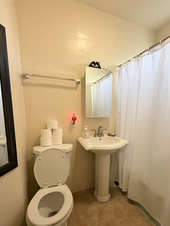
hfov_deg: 74.2
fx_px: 111
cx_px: 99
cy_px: 126
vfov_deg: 90.6
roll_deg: -1.0
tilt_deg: -8.3
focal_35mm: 17
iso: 400
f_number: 2.2
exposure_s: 1/60
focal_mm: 2.22
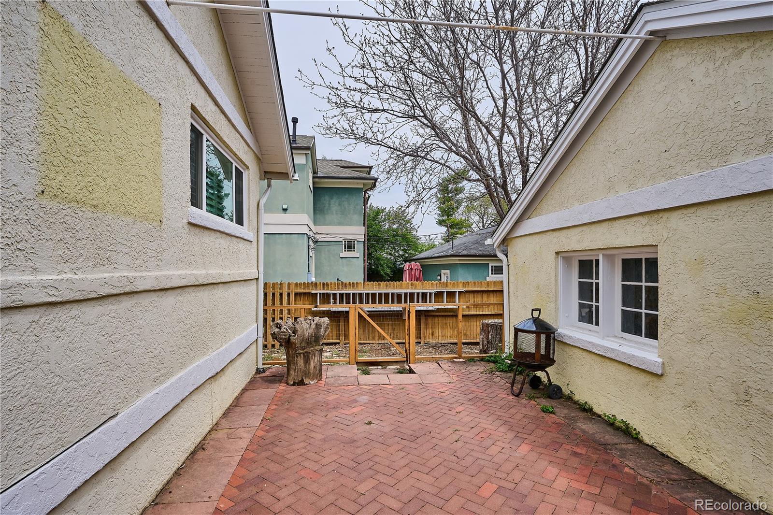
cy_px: 258
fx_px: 376
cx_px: 386
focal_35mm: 18
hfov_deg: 91.6
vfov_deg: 68.9
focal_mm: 17.5
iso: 400
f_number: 10
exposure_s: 1/800
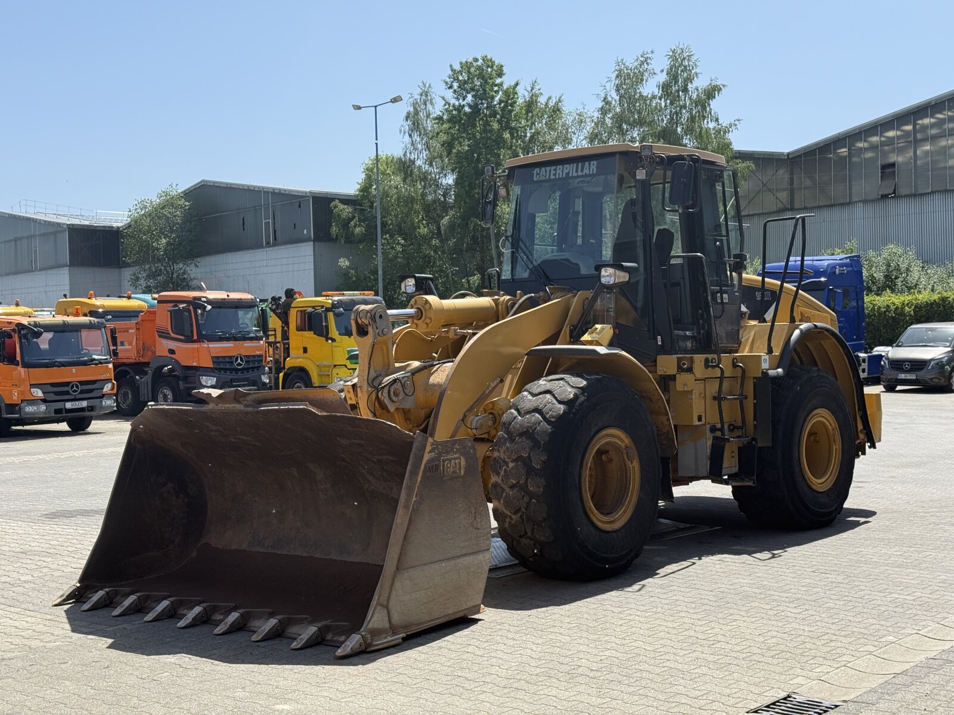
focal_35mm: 48
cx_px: 477
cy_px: 358
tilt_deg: +0.4
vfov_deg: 30.3
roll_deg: +1.1
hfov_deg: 39.7
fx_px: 1323
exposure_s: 1/3534
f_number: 1.78
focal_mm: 6.76
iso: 80
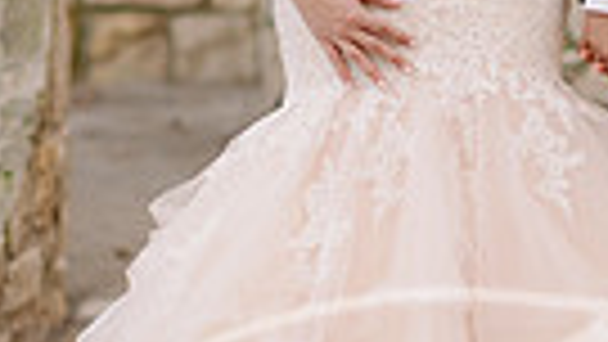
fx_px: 6160
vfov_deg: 3.2
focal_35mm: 382
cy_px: -40
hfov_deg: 5.6
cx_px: 608
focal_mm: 85
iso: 320
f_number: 2.2
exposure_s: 1/400
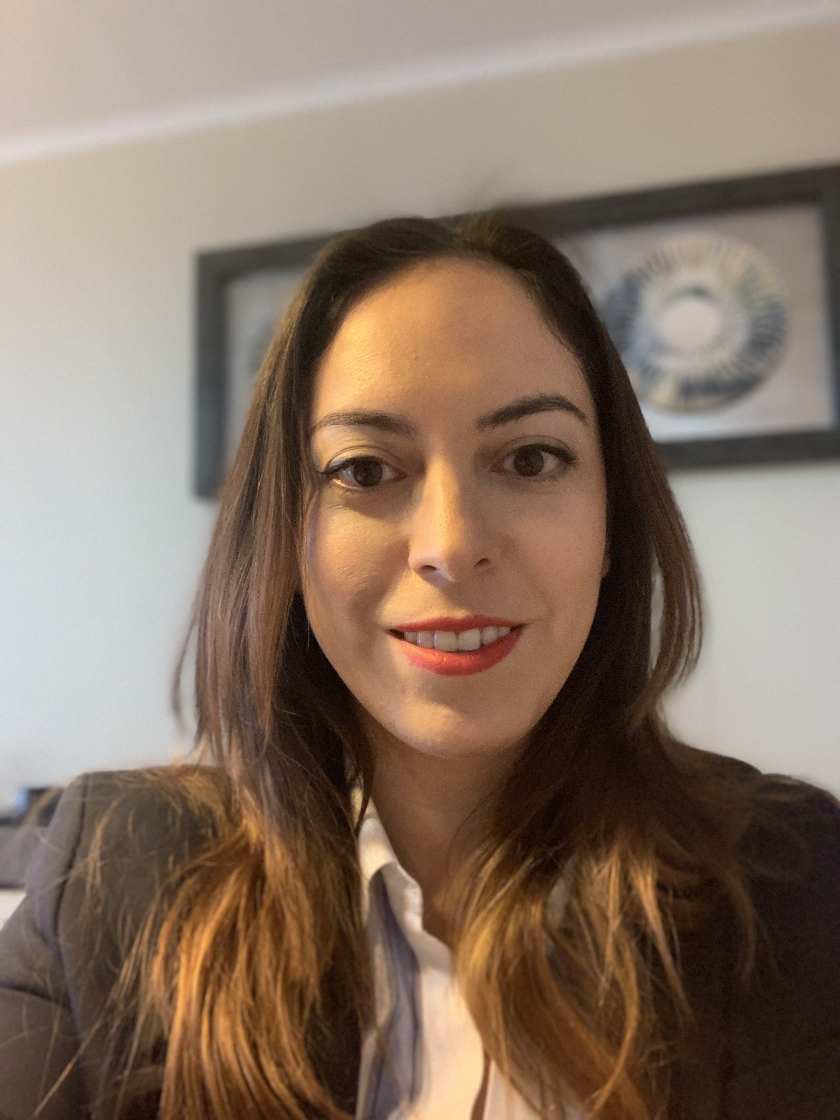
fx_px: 1035
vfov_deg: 56.8
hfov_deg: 44.2
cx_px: 420
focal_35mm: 32
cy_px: 560
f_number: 2.2
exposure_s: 1/33
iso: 320
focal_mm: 2.87
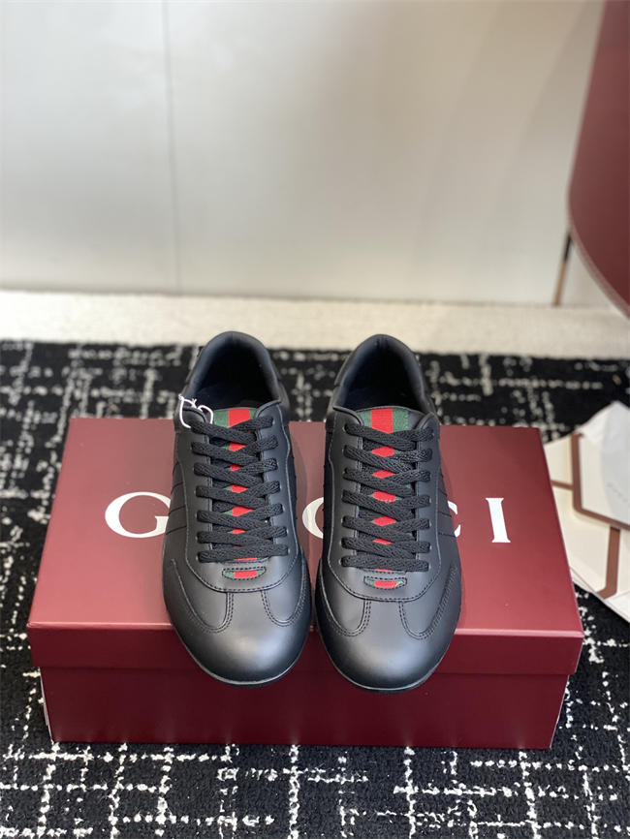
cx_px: 315
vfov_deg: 36.8
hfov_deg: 28.0
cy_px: 420
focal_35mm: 52
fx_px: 1261
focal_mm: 6
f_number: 2
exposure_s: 1/122
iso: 125
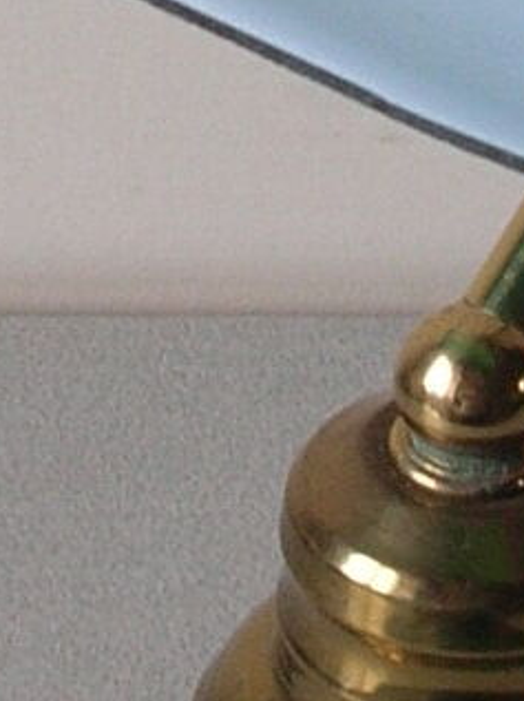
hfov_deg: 6.7
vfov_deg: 8.9
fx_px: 4470
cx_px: 335
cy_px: 13
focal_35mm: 221
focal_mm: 5.8
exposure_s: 1/16.4
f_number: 2.8
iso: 50
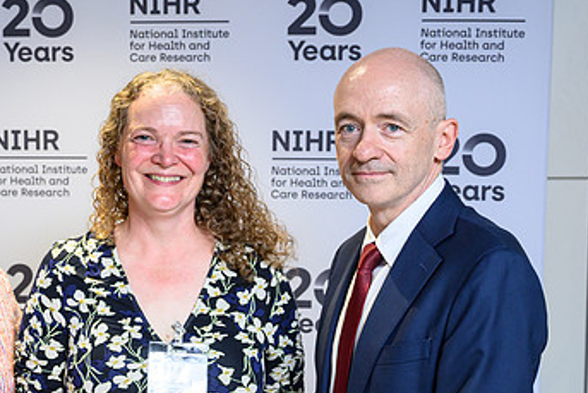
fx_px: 1389
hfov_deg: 23.7
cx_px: 172
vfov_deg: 16.0
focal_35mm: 85
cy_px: 296
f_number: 4.5
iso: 1250
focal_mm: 43
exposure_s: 1/200
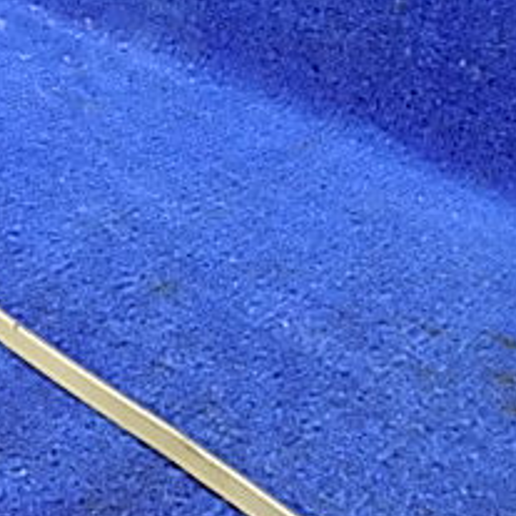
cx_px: 327
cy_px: 469
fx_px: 1062
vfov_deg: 26.4
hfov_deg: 27.2
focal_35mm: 63
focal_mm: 4
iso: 400
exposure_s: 1/13
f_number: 3.1
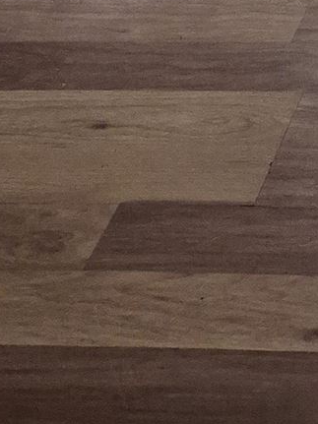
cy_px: -629
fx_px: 1507
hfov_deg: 10.9
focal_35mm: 123
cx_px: 652
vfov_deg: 12.3
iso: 500
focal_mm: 5.4
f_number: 1.8
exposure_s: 1/120
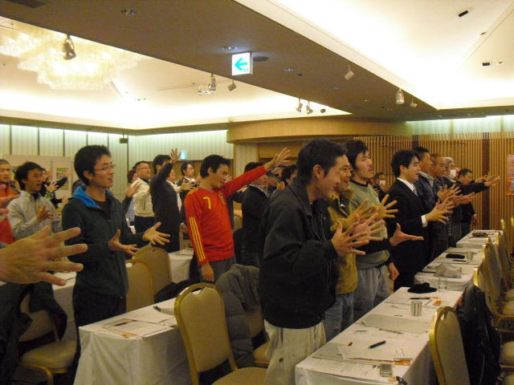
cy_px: 192
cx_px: 257
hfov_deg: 51.4
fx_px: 535
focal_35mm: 36
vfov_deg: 39.7
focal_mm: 6.3
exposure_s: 1/50
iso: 800
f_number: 3.1
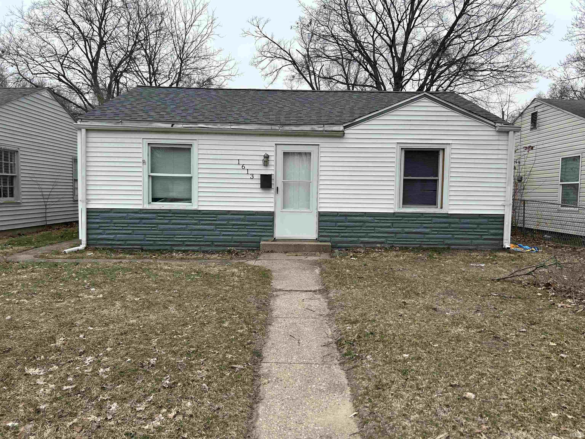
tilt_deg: -2.7
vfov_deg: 53.1
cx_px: 292
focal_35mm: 26
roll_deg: +0.0
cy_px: 220
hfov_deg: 67.3
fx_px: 439
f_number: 1.5
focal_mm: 5.7
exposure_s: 1/1621
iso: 50
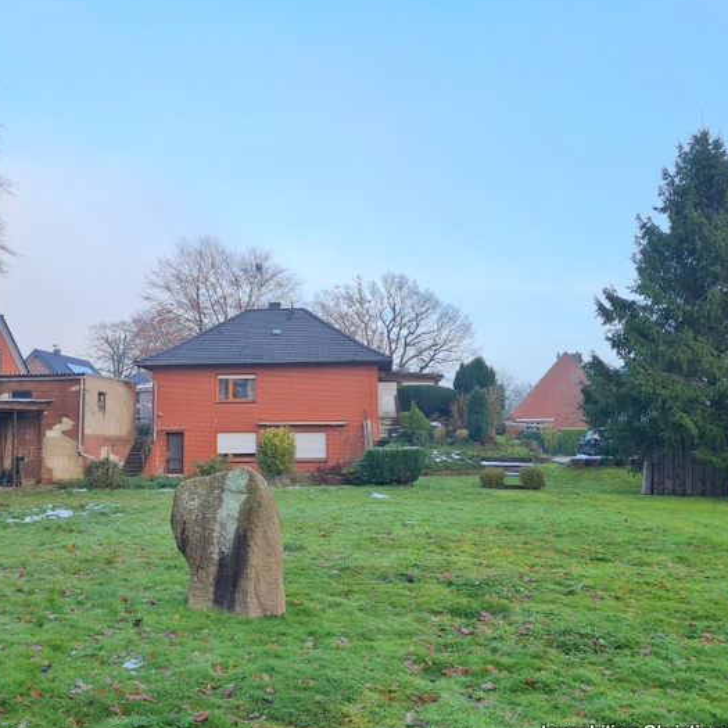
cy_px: 351
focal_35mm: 35
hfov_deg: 46.8
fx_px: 833
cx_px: 275
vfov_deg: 47.2
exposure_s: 1/332
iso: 50
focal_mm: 5.4
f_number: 1.8
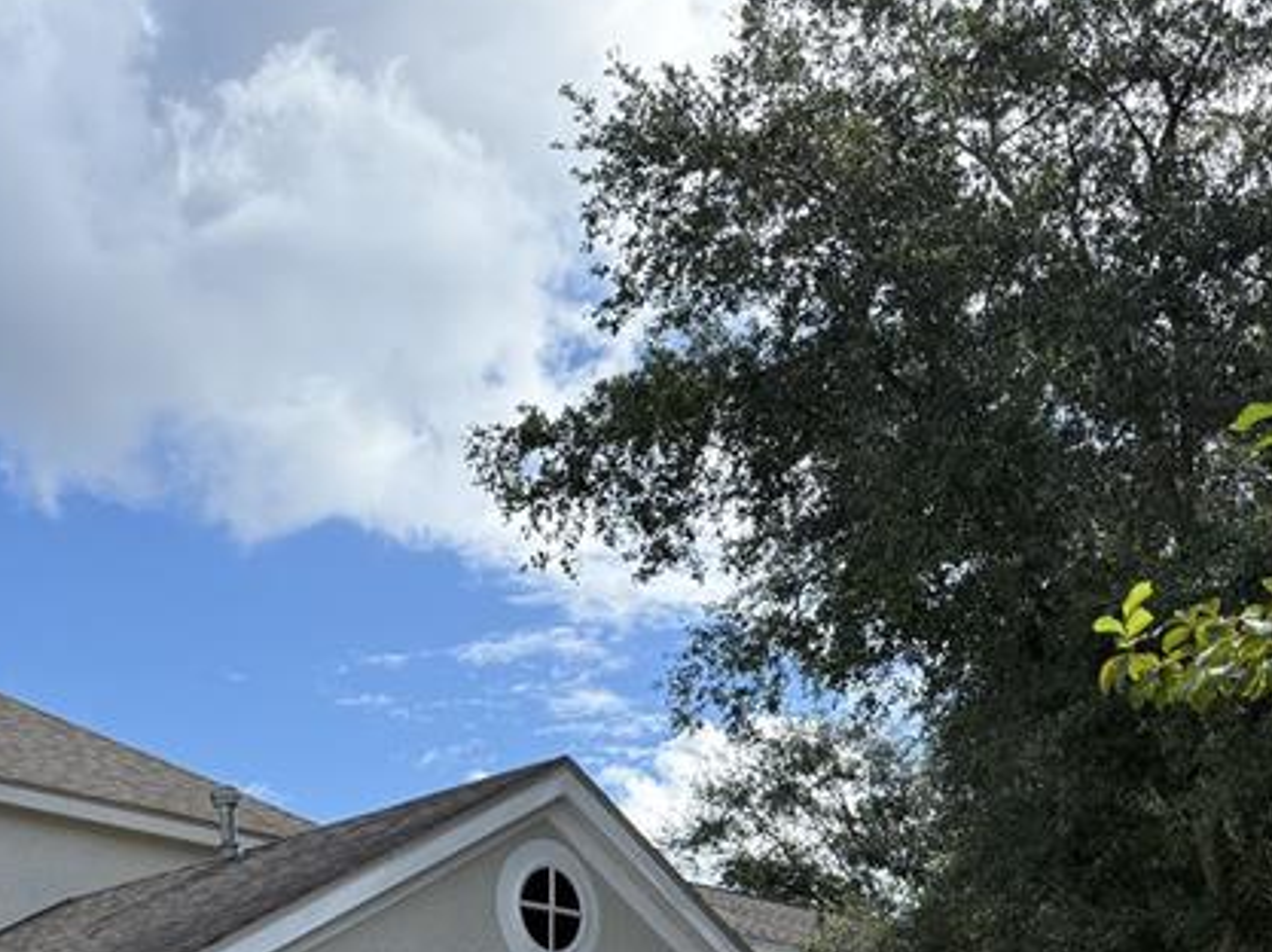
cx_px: 409
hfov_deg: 32.4
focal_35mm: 59
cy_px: 1129
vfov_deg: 22.9
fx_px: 2166
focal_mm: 6.76
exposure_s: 1/3425
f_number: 1.78
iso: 100
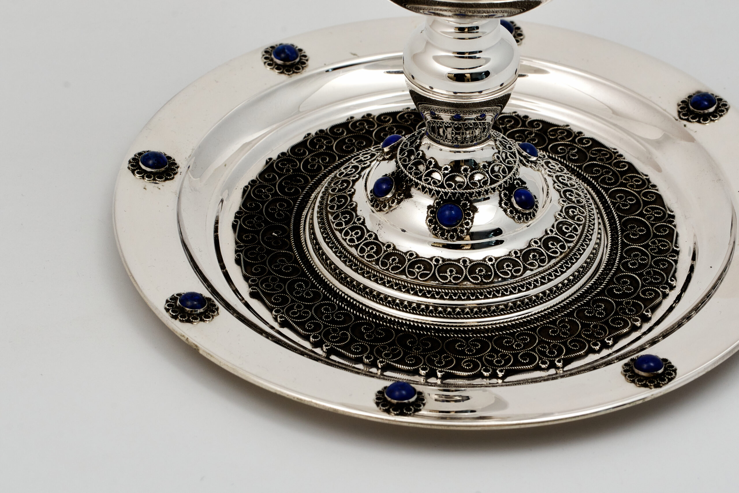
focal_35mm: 150
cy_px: 246
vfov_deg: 9.2
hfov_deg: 13.7
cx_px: 370
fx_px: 3080
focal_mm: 100
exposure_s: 1/160
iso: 640
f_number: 14
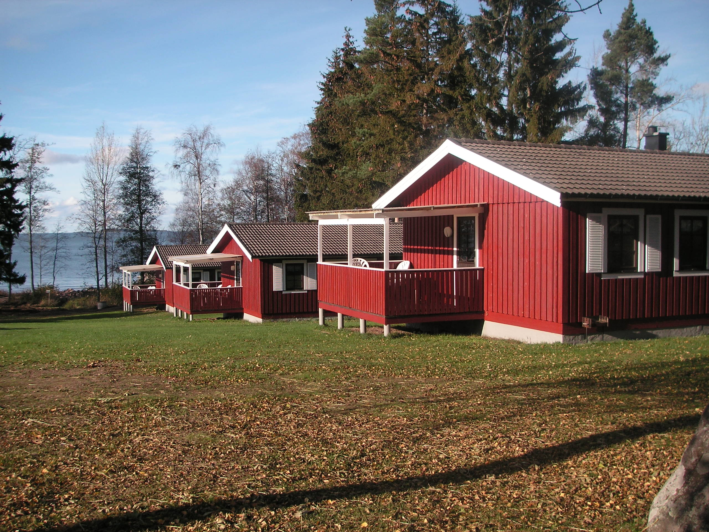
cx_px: 354
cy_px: 266
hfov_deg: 49.0
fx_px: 778
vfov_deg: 37.7
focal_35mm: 38
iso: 50
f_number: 3.3
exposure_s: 1/500
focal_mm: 6.3
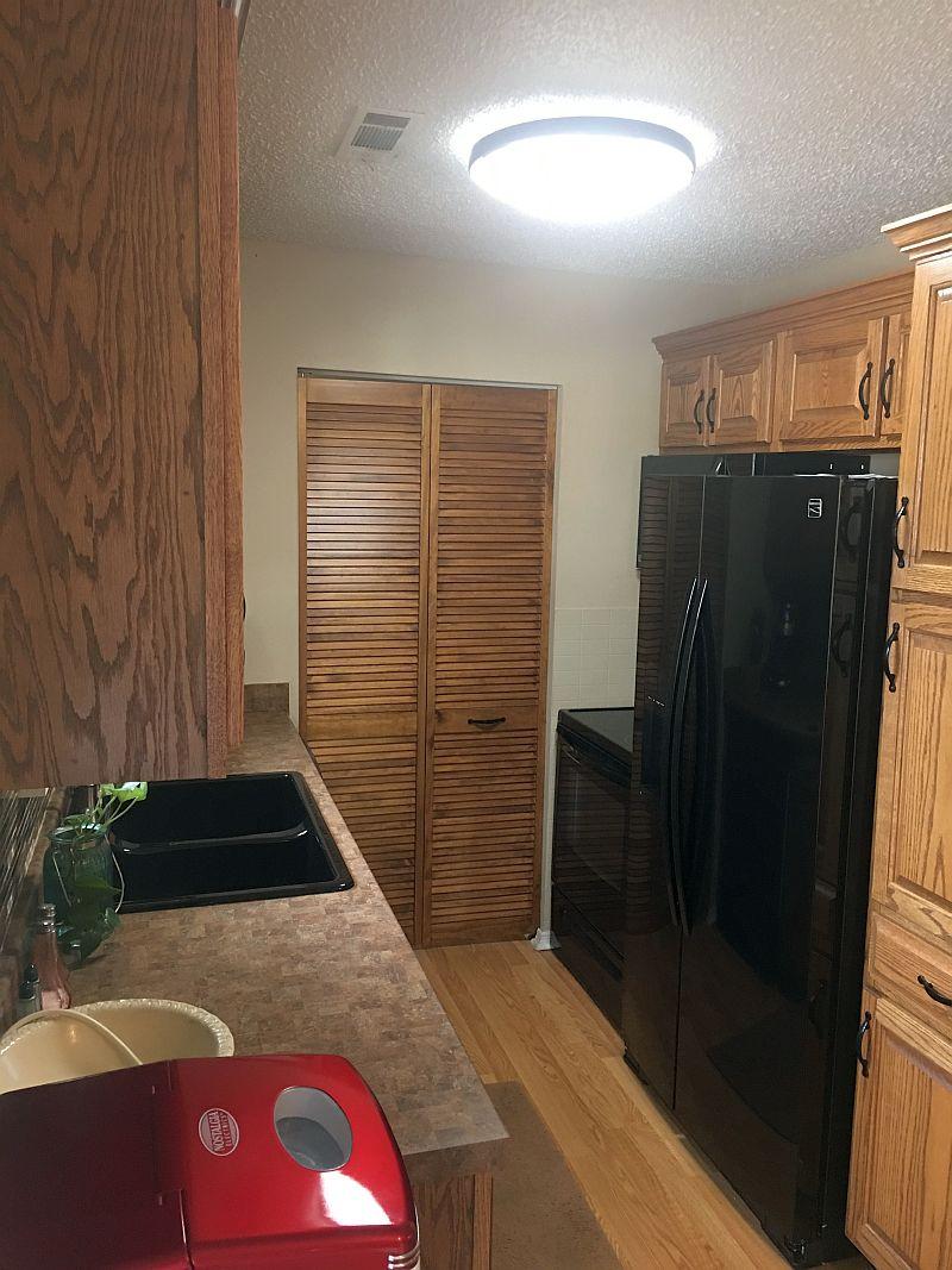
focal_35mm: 29
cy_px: 635
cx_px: 476
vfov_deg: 61.7
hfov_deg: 48.2
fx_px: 1064
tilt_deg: -7.7
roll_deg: -1.8
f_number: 2.2
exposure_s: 1/15
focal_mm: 4.15
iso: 64
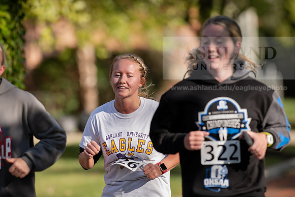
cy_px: 98
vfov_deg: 4.6
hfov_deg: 6.9
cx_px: 148
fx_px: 2459
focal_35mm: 300
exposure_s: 1/800
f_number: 4.5
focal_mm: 300
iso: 200
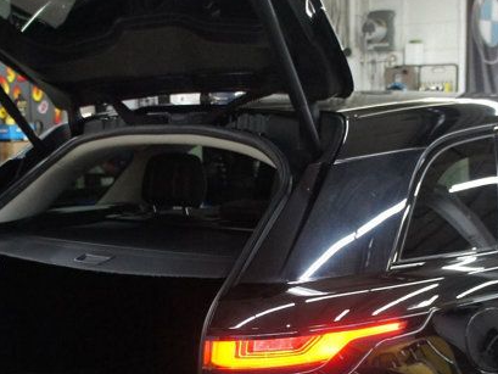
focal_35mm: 65
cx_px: 231
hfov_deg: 29.8
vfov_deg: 22.2
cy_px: 323
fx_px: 935
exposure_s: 1/125
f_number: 3.5
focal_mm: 18
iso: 1600
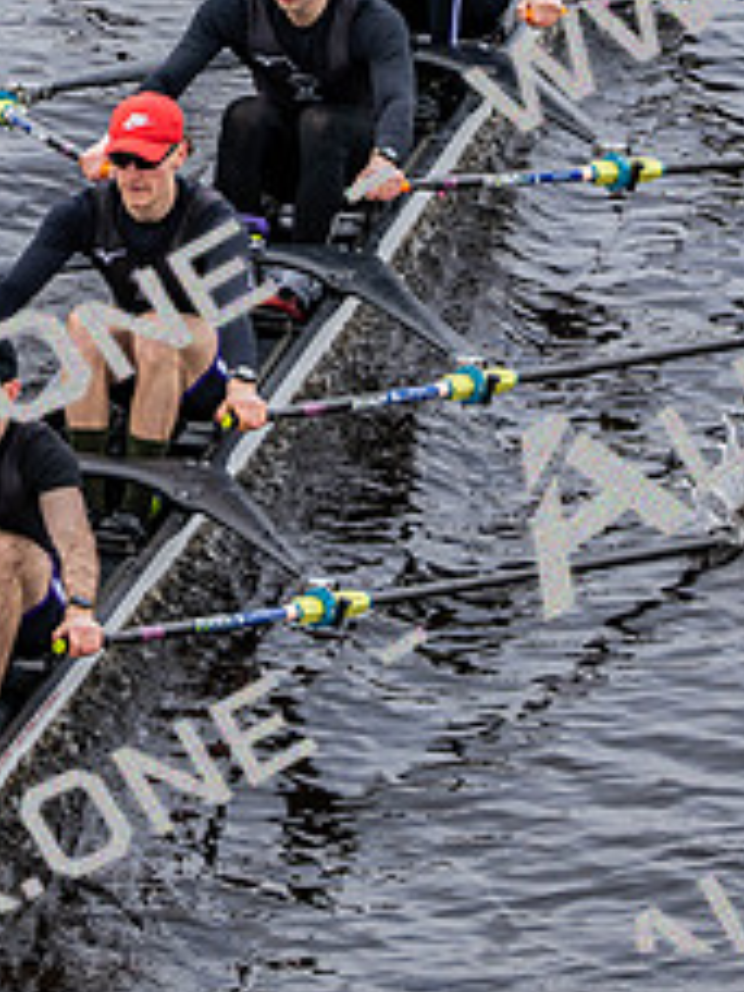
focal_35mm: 474
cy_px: 207
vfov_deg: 4.2
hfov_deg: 3.1
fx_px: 13584
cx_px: 148
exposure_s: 1/2000
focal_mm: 194
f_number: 2.8
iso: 400
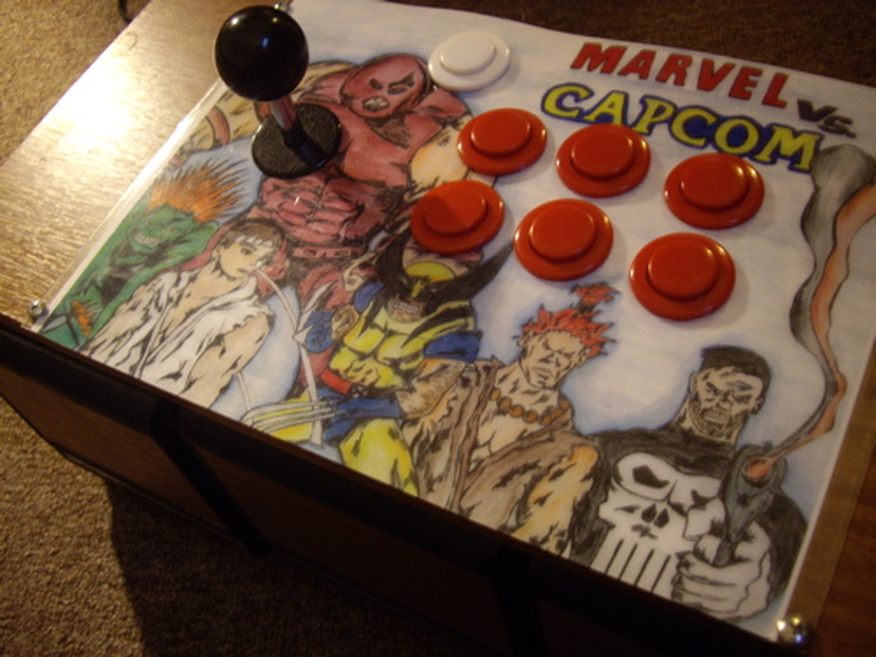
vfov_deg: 37.7
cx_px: 438
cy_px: 328
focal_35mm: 38
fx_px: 962
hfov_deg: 49.0
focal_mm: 7.9
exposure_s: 1/5
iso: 400
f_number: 2.8
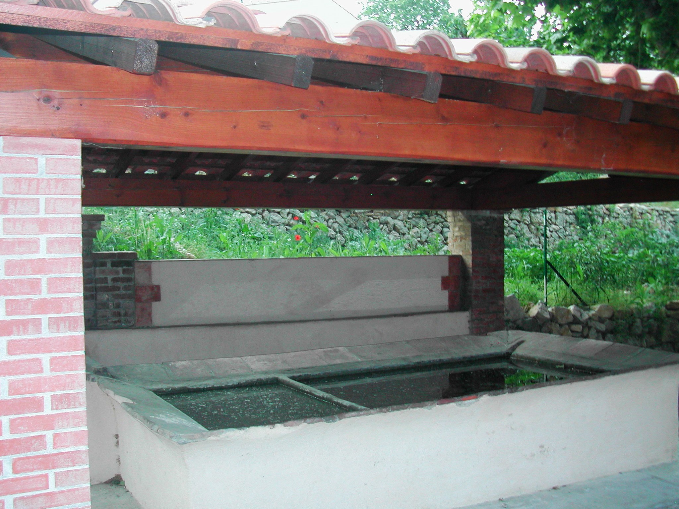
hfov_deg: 49.0
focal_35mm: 38
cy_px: 254
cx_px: 340
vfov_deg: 37.7
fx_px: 745
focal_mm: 8
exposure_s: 1/30
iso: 163
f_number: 2.8
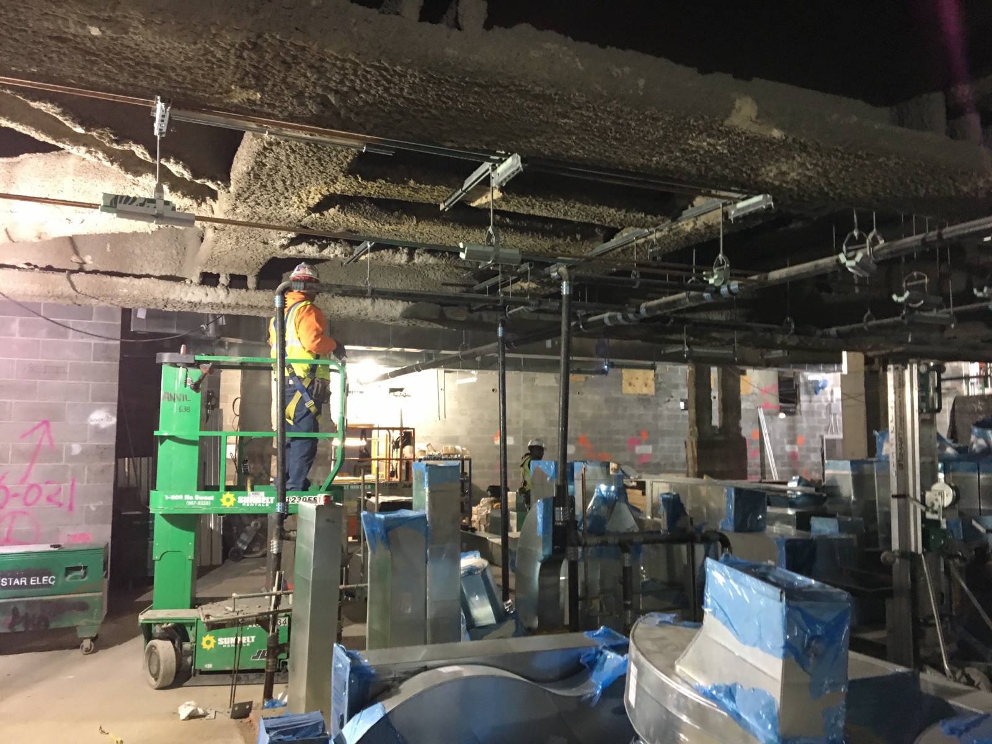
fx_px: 831
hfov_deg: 61.7
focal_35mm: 29
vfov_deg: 48.2
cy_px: 372
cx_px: 496
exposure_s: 1/24
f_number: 2.2
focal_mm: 4.15
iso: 200
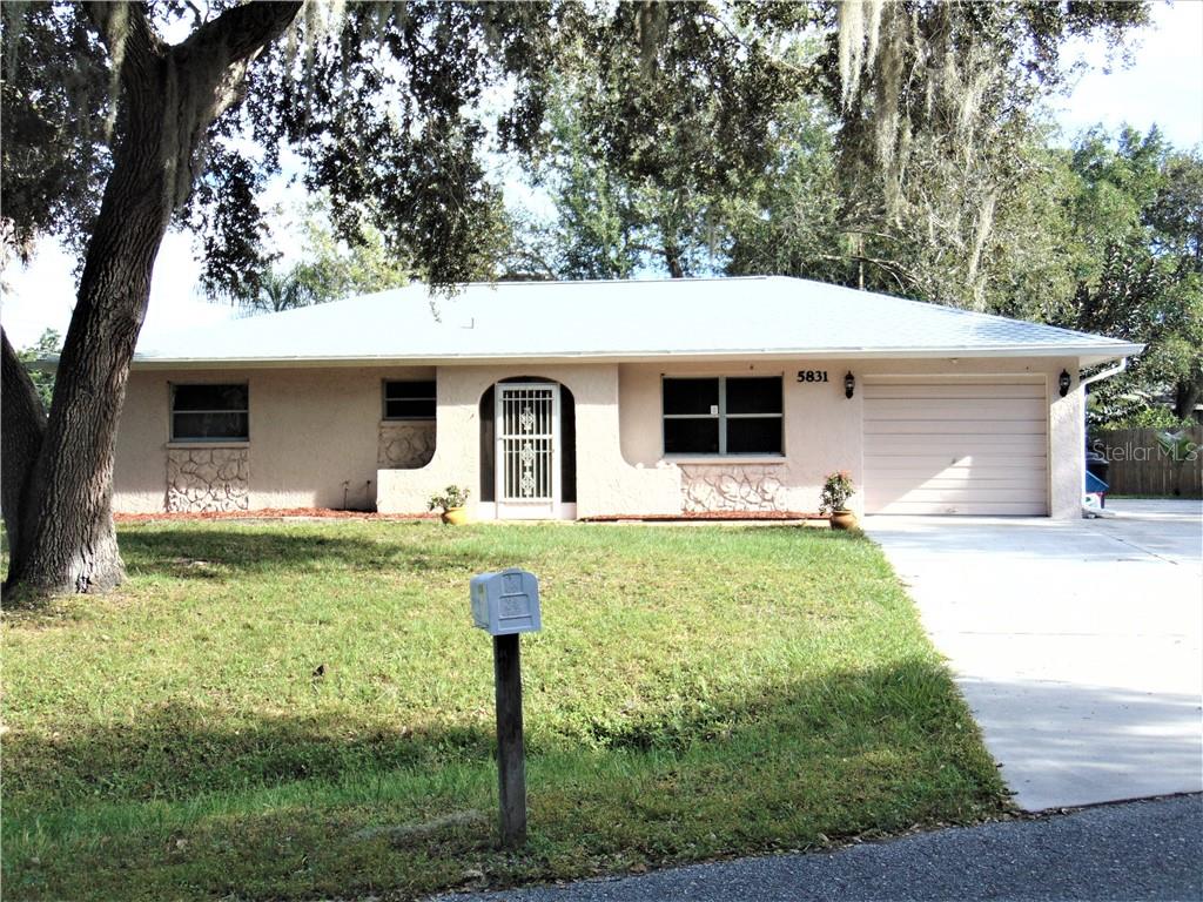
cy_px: 451
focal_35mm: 42
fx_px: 1460
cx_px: 602
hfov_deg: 44.8
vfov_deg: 34.3
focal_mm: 7.6
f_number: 3.3
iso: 80
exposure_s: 1/400
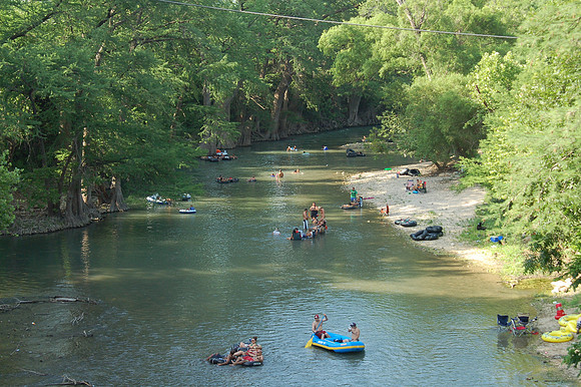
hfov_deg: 27.0
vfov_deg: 18.2
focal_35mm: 75
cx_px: 290
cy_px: 194
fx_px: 1210
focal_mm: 50
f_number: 7.1
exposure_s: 1/200
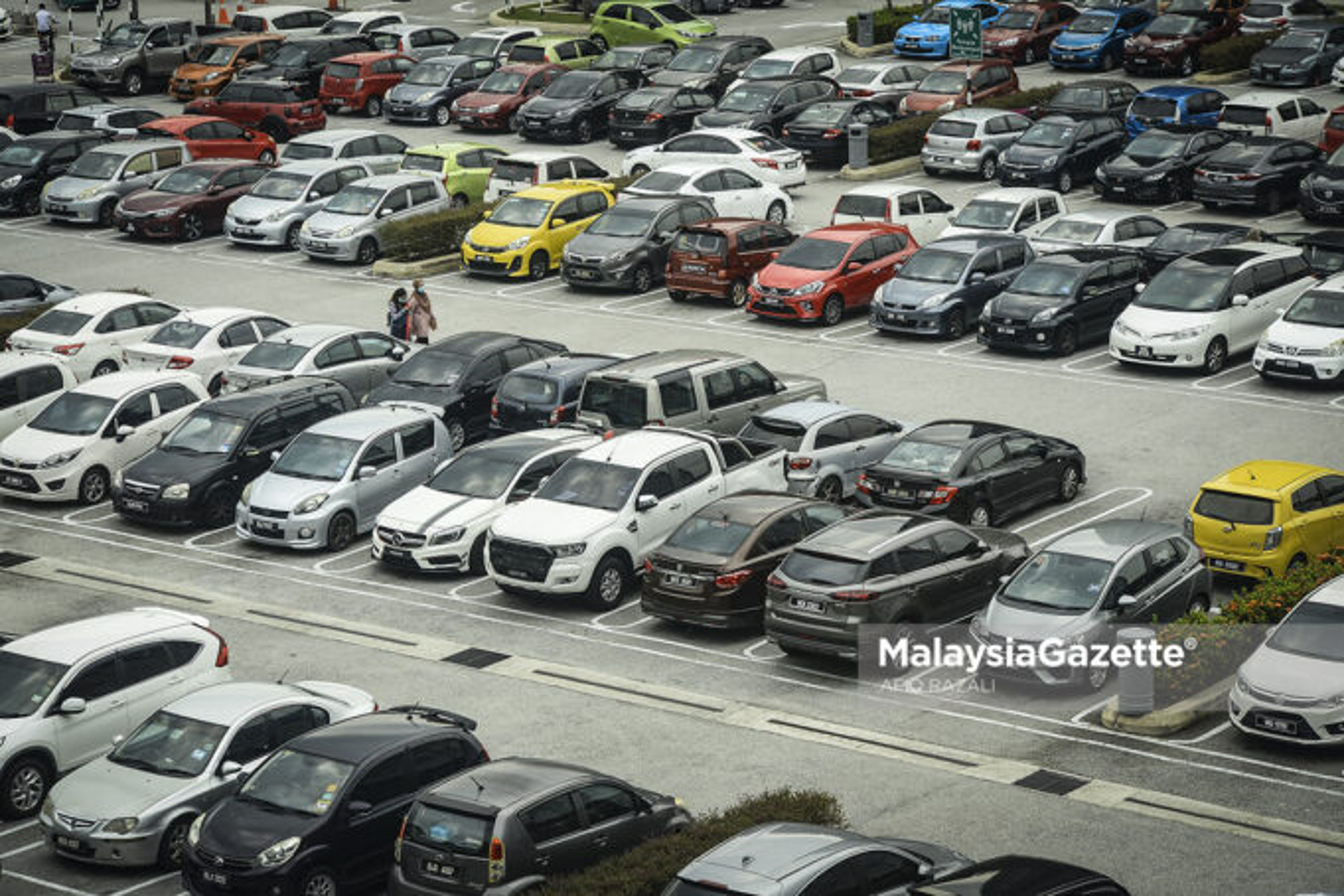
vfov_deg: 13.7
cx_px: 672
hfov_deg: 20.4
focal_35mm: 100
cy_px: 448
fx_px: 3733
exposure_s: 1/200
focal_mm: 100
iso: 100
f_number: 7.1
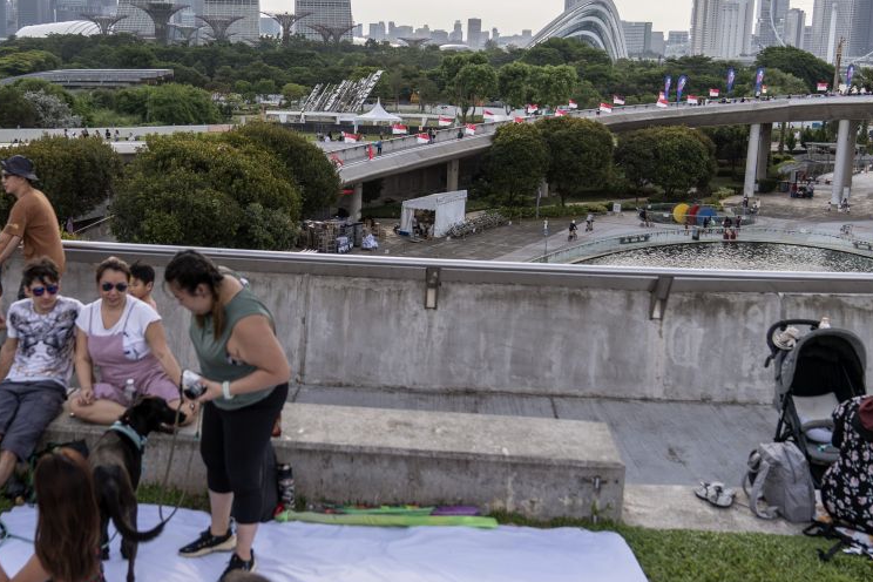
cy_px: 212
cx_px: 302
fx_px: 970
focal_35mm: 40
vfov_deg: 33.2
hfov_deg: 47.8
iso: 100
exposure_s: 1/1250
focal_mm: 24
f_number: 2.8
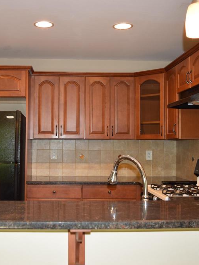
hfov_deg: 31.5
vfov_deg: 41.5
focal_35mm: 46
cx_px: 70
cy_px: 132
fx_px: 350
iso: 800
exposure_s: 1/80
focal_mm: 21
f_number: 4.5
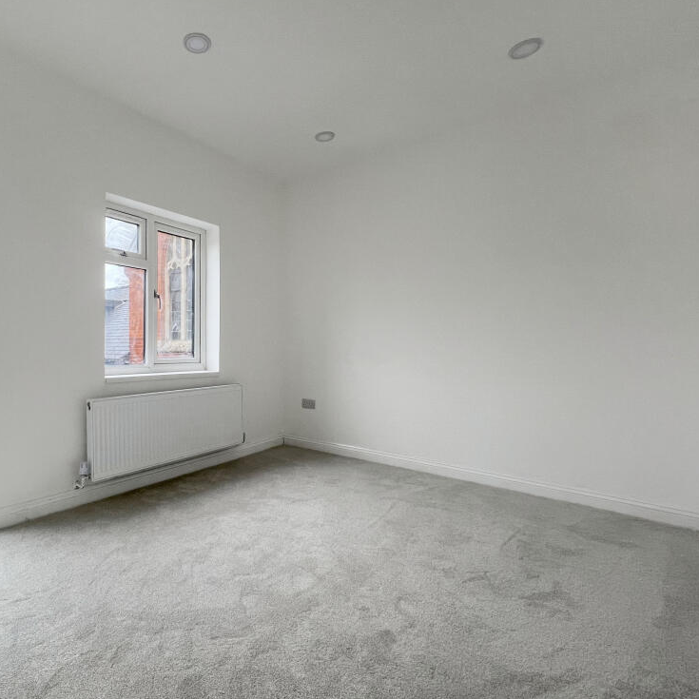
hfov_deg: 84.4
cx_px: 232
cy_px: 344
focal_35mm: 16
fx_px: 366
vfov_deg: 87.4
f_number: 1.8
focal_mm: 1.57
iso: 64
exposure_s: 1/99
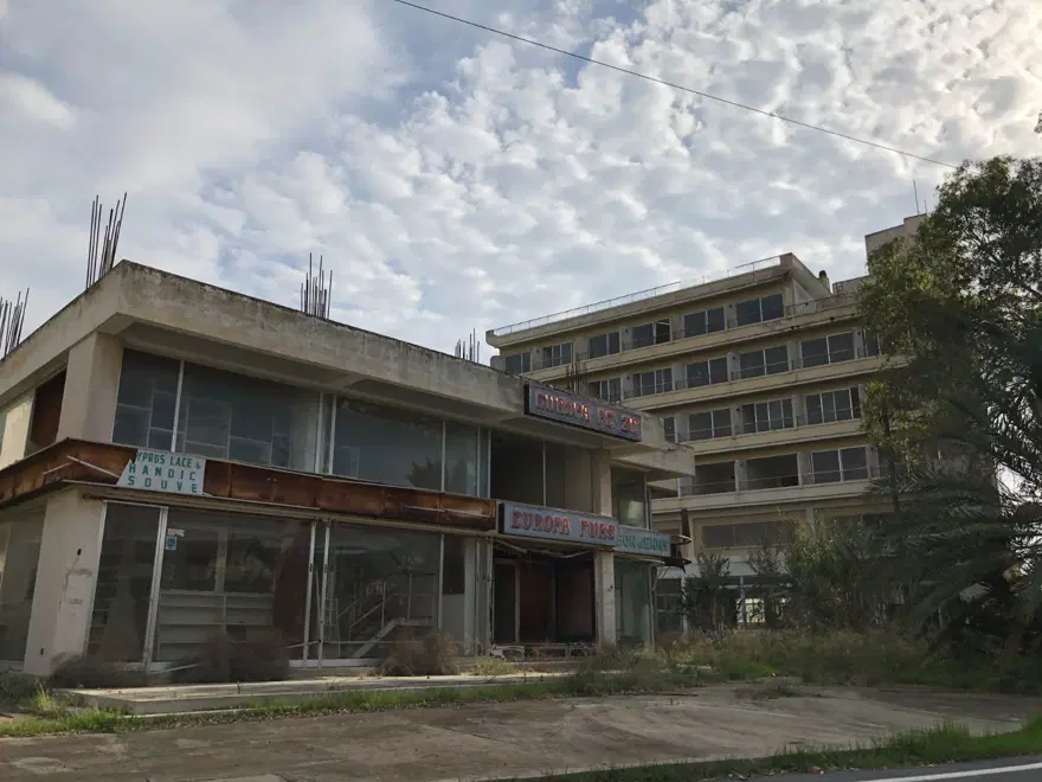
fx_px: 843
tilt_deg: +16.2
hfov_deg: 63.4
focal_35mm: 28
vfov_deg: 49.7
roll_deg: +0.6
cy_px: 391
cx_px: 521
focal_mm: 4
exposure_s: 1/4367
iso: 20
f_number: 1.8
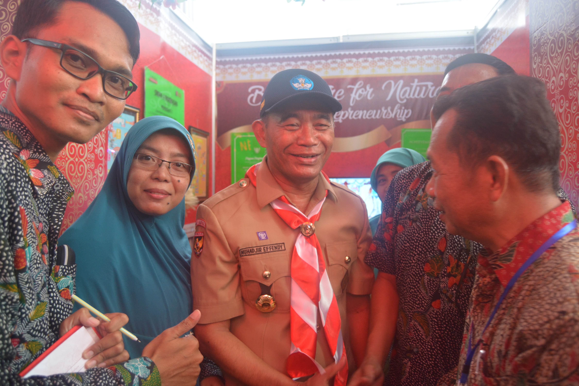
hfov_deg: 67.4
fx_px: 434
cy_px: 193
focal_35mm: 27
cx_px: 290
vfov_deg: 48.0
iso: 800
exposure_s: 1/60
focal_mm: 18
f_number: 4
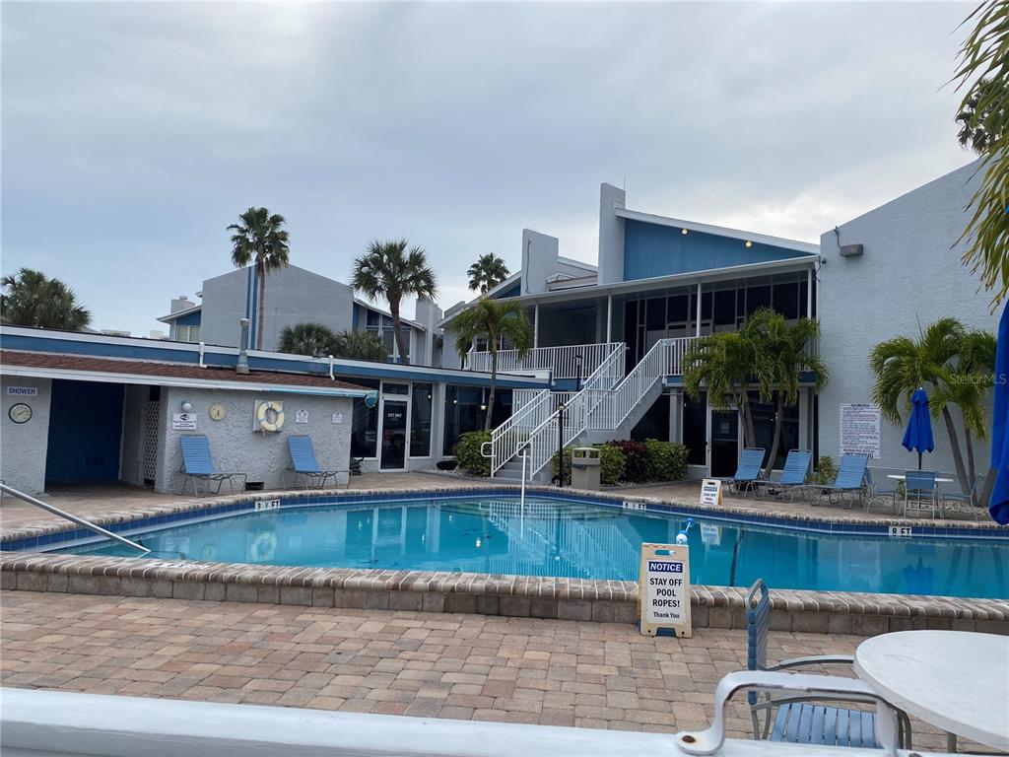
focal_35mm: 26
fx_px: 758
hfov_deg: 67.3
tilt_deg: +3.3
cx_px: 504
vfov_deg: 53.1
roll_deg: -2.2
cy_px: 378
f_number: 1.8
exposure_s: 1/890
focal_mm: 4.25
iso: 32
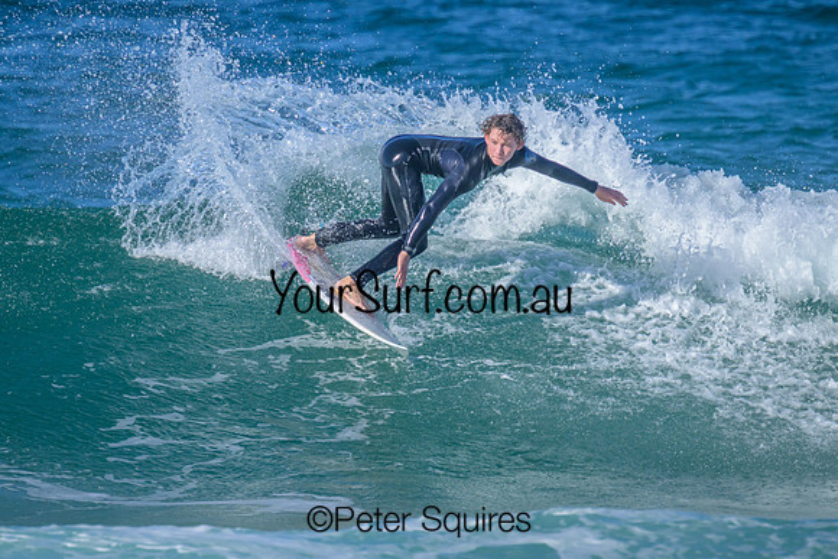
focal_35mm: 1100
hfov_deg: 1.9
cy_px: 290
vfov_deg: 1.3
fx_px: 25612
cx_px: 398
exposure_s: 1/2000
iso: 900
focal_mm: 800
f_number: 11
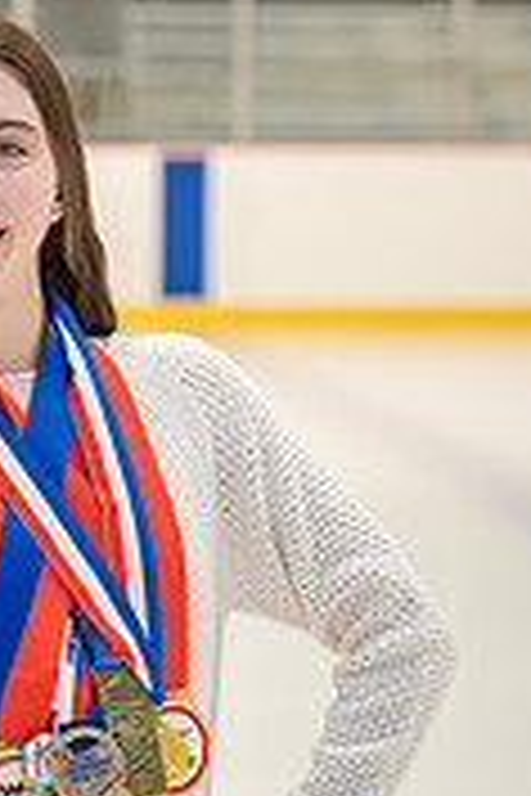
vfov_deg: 9.5
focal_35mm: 216
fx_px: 4779
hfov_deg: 6.3
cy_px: 432
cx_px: -94
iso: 1000
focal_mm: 85
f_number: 4
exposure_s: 1/320
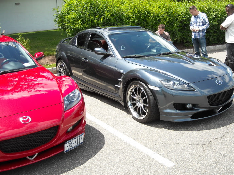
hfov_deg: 45.8
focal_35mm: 41
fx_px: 277
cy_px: 74
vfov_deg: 35.1
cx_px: 119
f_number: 2.8
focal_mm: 5.7
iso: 64
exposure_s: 1/402
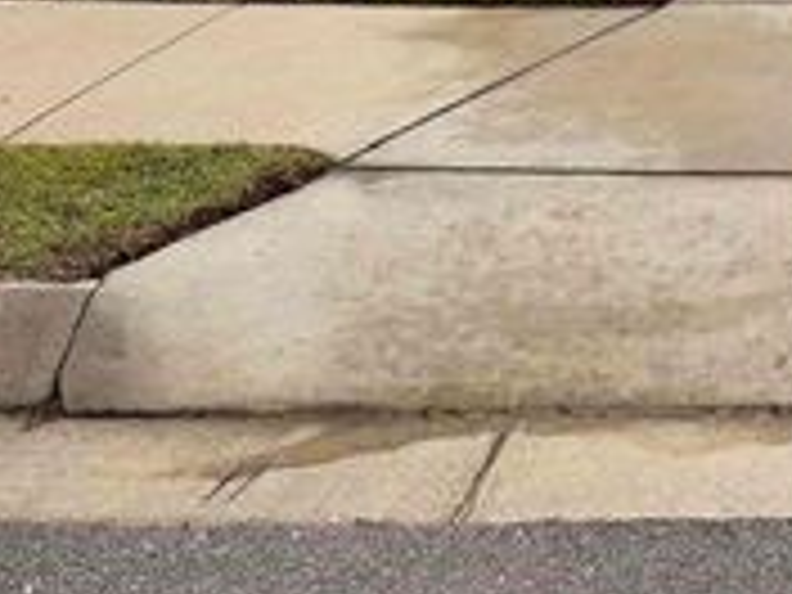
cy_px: -227
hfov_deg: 23.2
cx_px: 1048
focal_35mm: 74
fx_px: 1693
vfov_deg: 18.2
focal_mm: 5.96
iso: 64
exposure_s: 1/4950
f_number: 1.6
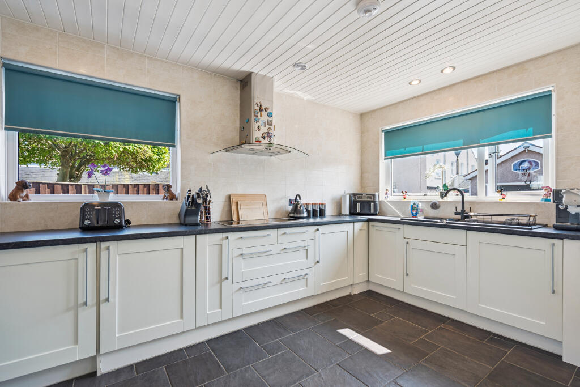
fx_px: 258
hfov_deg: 96.7
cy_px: 194
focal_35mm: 16
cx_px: 290
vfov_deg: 73.8
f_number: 4
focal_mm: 16
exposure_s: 1/100
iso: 100
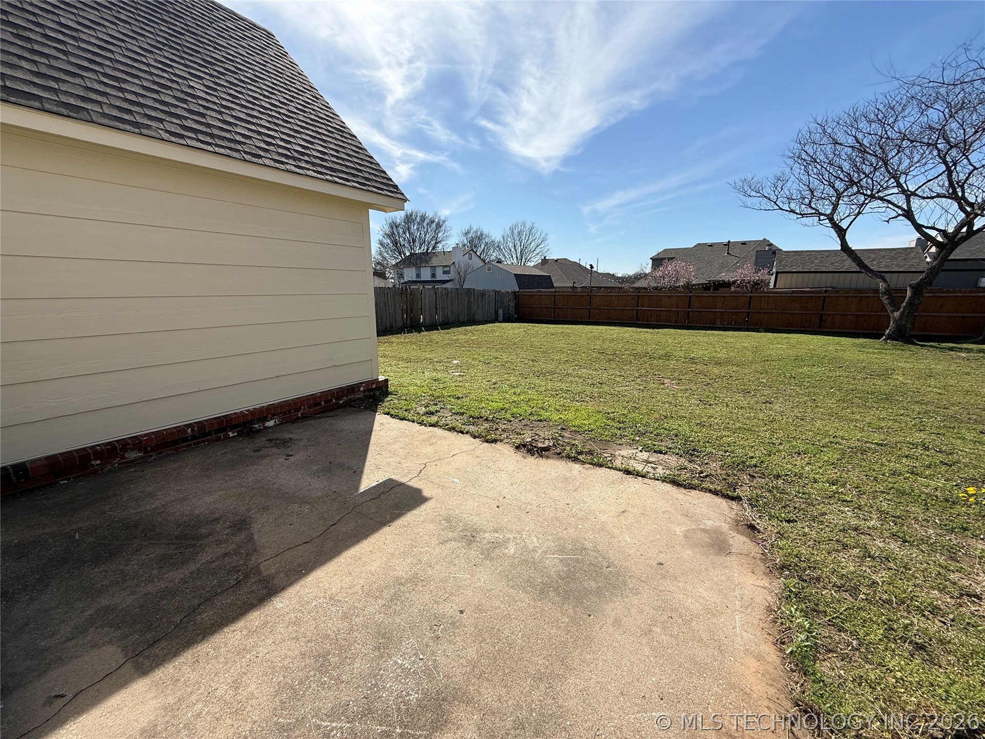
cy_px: 370
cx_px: 492
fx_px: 398
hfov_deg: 102.1
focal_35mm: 14
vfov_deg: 85.7
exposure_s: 1/2237
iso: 50
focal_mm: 2.22
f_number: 2.2
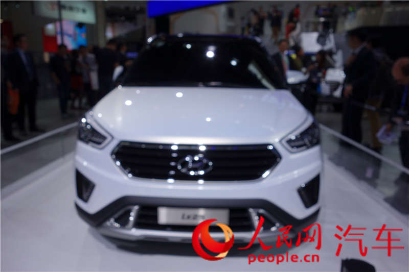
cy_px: 136
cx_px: 204
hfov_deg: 65.5
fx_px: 318
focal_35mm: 28
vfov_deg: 46.4
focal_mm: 10.4
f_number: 5.6
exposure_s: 1/250
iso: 125
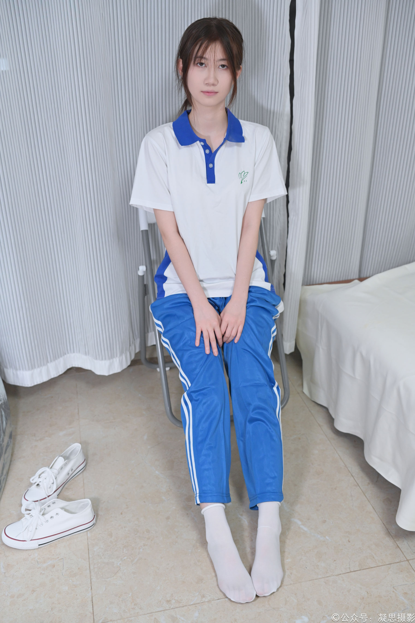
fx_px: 605
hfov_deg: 37.9
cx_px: 208
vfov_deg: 54.4
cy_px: 312
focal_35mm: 35
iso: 1800
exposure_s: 1/100
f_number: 3.5
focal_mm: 35
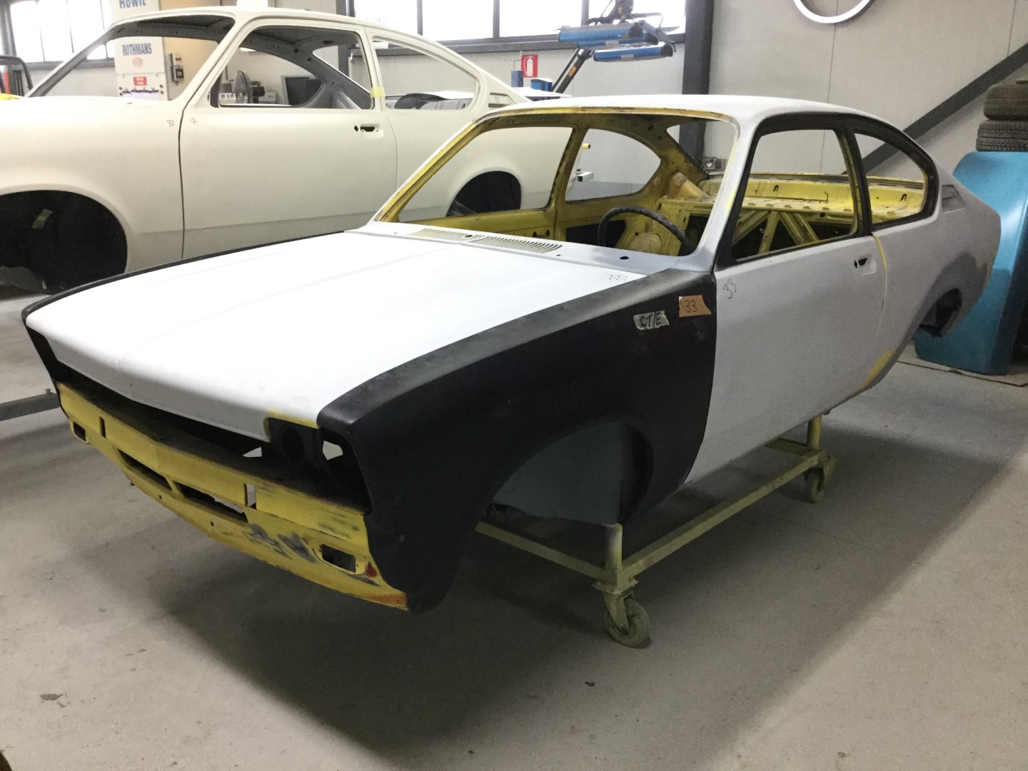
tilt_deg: -16.1
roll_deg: -2.9
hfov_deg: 58.4
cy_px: 386
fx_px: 921
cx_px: 514
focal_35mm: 31
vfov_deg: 45.4
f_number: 2.4
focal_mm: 3.3
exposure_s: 1/33
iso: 160
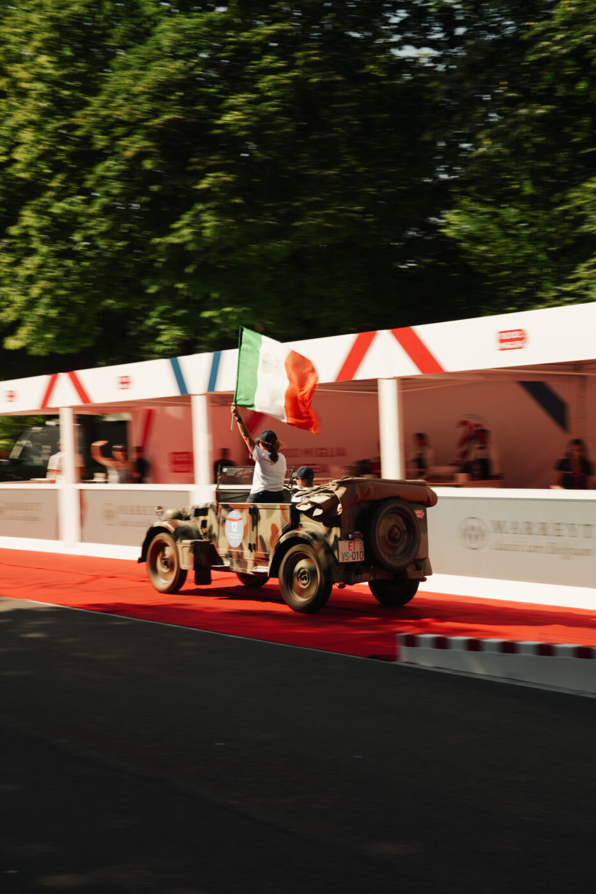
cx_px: 298
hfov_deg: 31.2
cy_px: 447
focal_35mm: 43
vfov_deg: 45.4
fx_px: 1068
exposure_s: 1/40
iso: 100
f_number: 11
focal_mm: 43
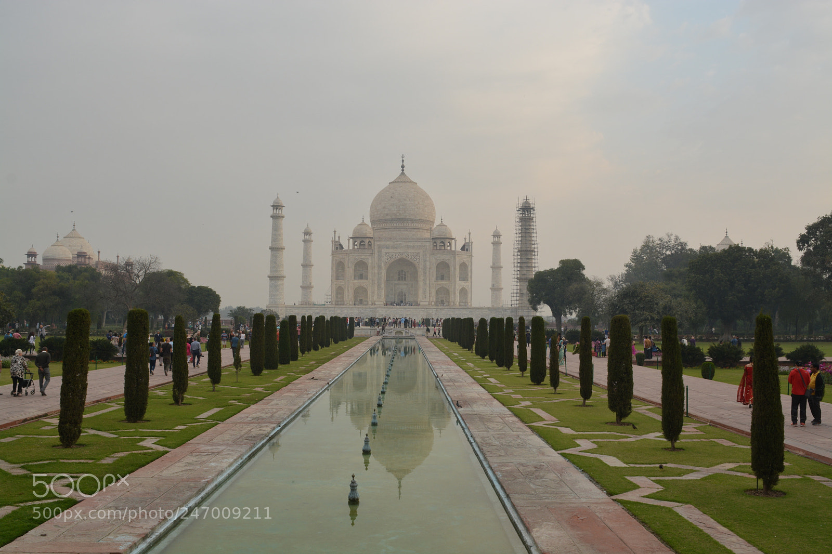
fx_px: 797
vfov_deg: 38.3
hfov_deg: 55.1
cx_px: 416
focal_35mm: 34
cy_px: 277
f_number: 11
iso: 200
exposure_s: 1/30
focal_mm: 23
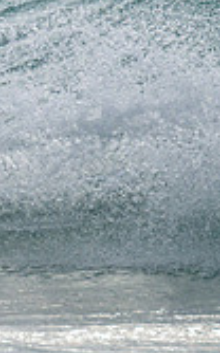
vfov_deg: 0.6
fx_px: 34336
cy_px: -20
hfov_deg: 0.4
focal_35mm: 3570
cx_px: -210
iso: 800
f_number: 11
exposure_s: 1/2000
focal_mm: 800
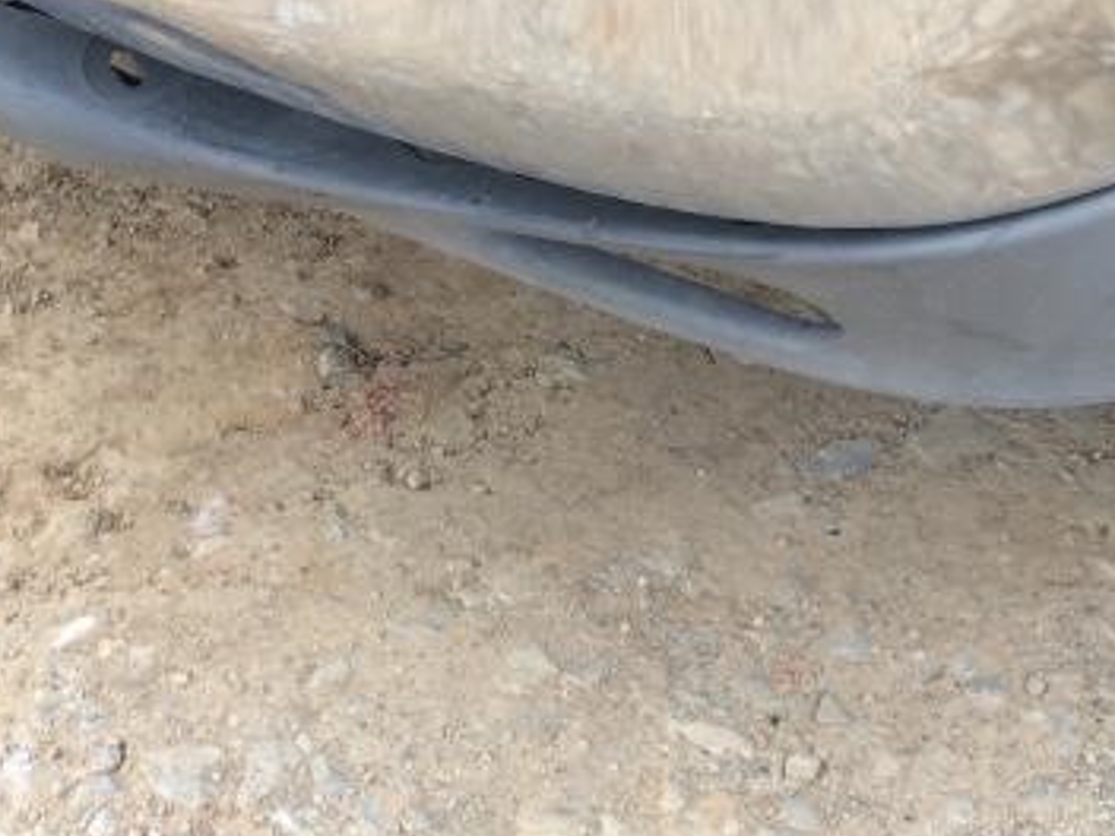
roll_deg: +2.8
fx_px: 2126
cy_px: 73
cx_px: 567
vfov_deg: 21.7
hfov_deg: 29.4
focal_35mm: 66
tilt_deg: -26.8
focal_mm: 4.15
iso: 40
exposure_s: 1/120
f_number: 2.2
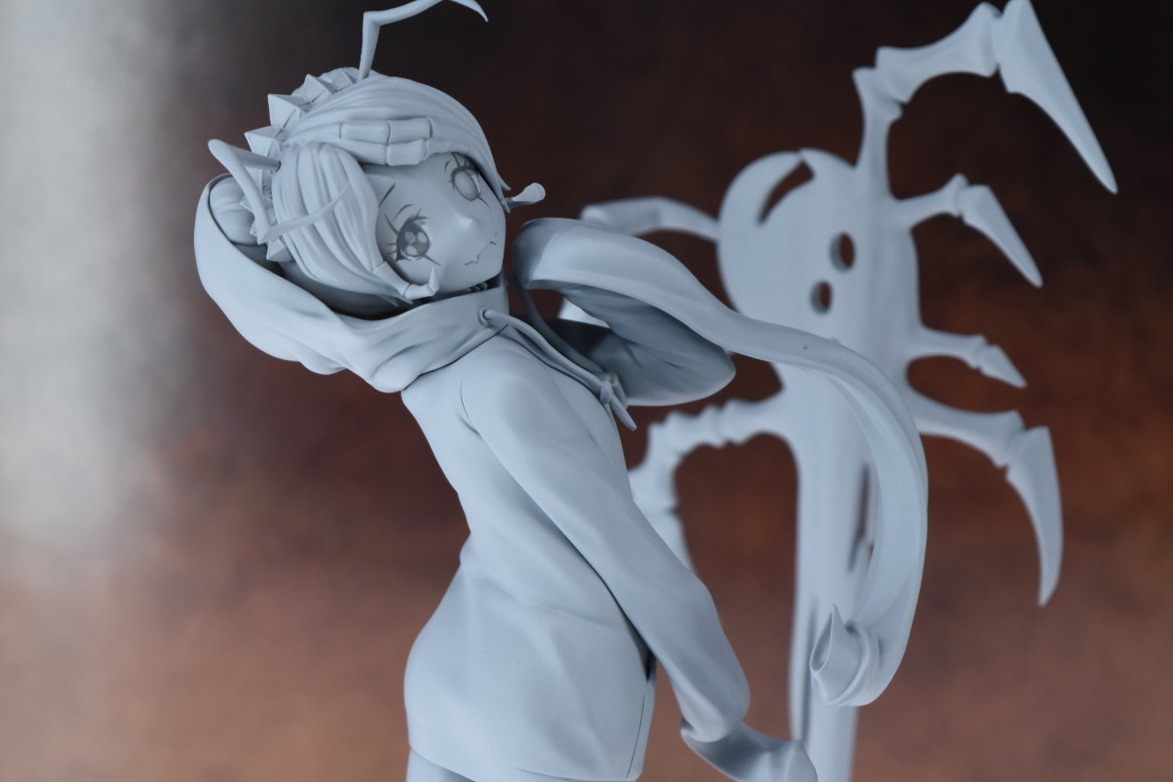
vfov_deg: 14.4
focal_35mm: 95
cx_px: 560
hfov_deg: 21.5
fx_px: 3096
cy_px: 416
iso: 640
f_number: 8
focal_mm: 52
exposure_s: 1/160
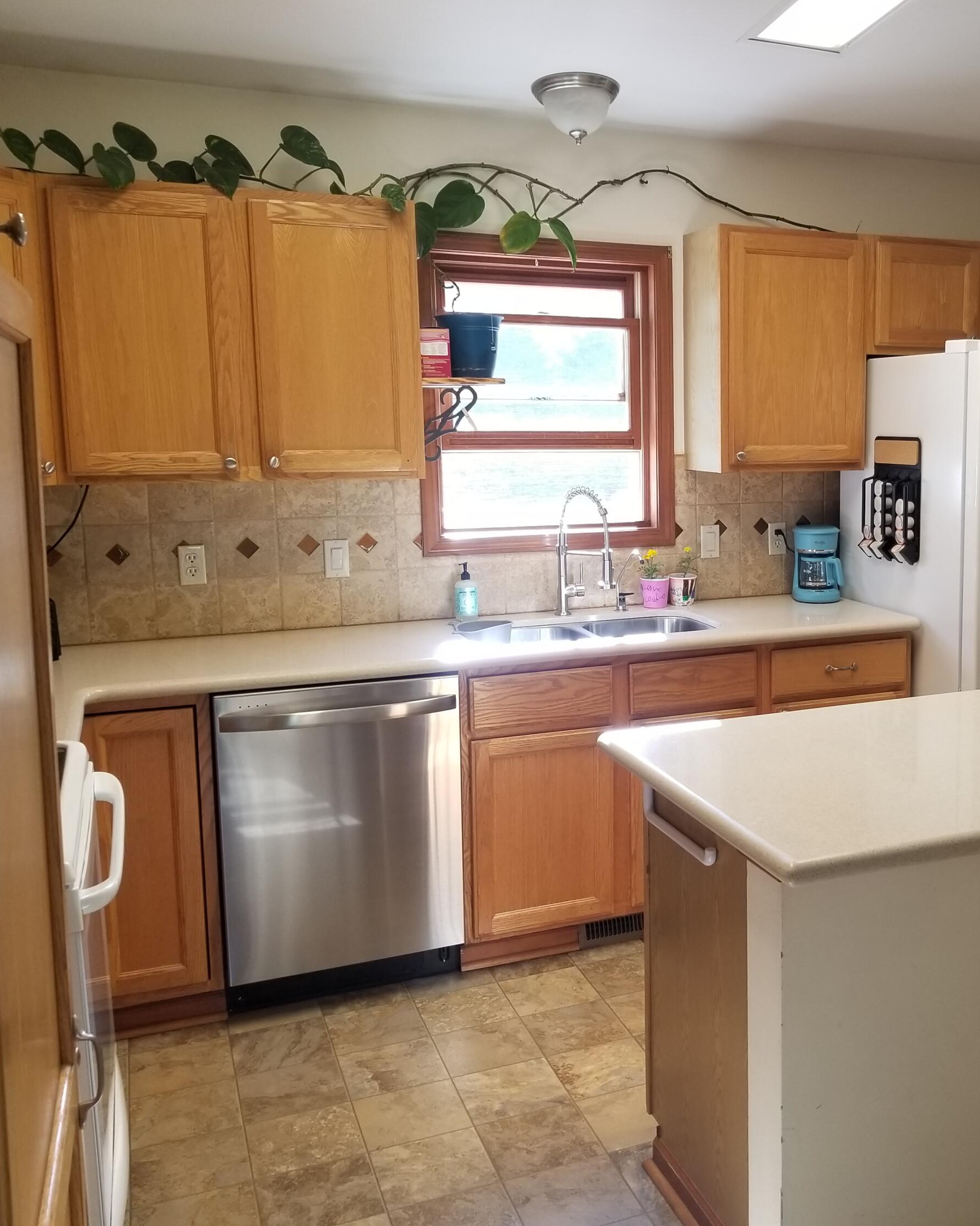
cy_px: 615
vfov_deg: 52.8
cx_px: 779
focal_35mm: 34
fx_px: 1233
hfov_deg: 41.6
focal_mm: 4.25
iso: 80
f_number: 1.7
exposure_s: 1/60
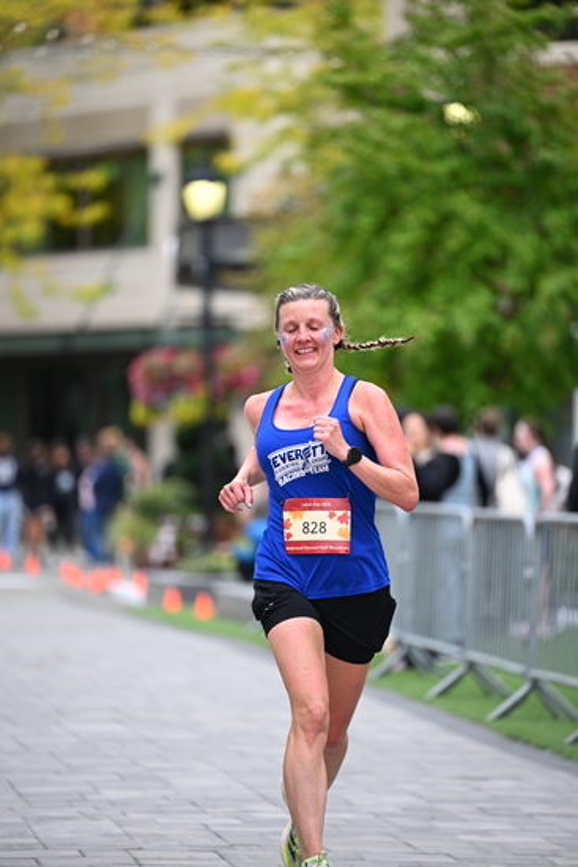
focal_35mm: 200
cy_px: 434
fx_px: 4813
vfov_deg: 10.3
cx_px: 289
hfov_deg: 6.9
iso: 640
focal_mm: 200
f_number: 2.8
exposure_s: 1/1600
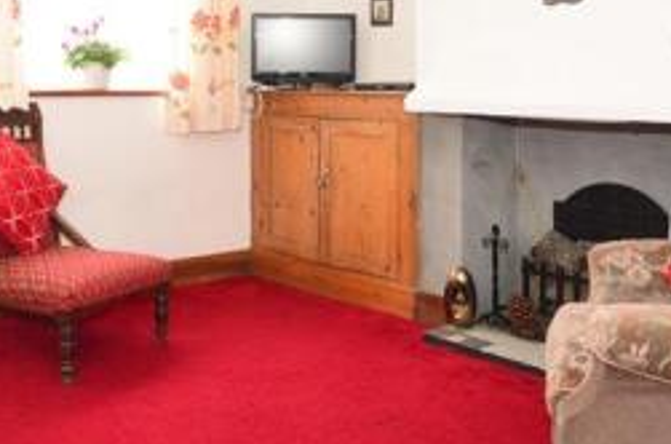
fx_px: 874
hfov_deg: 41.7
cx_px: 254
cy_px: 86
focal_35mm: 47
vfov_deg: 27.9
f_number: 11
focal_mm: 12
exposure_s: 1/3
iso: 640
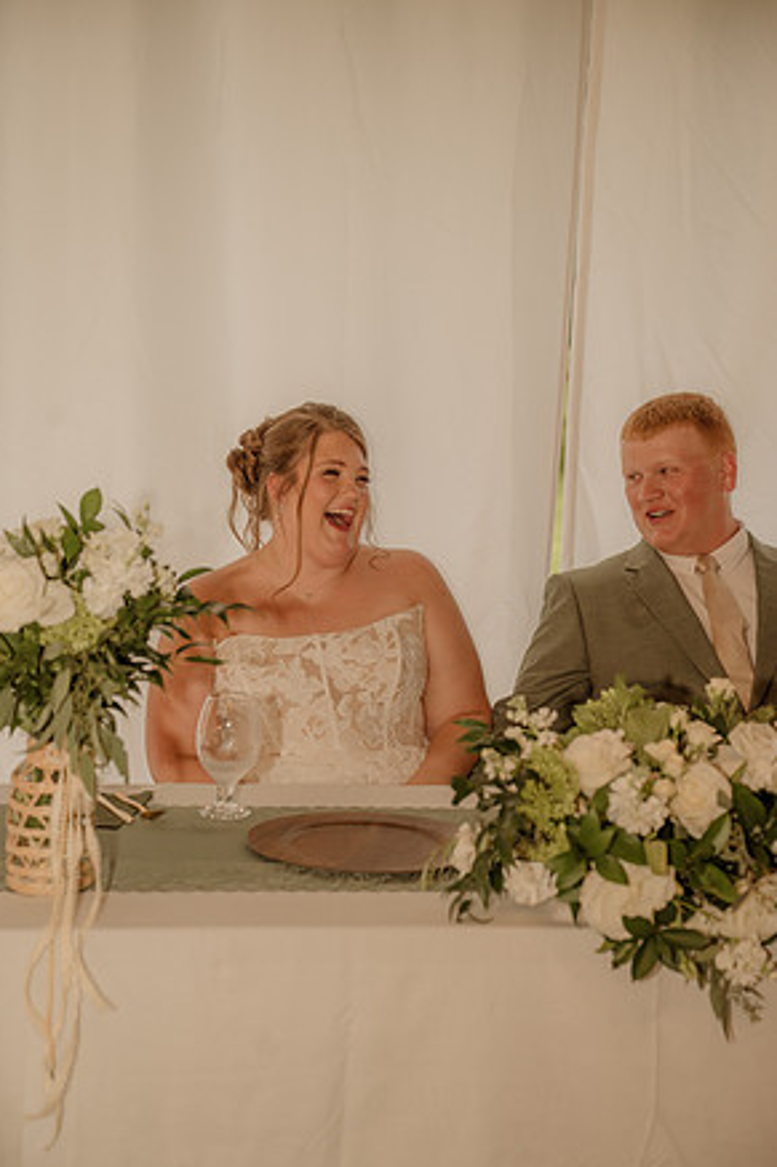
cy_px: 598
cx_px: 380
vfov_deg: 28.1
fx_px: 2333
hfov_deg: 18.9
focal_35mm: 72
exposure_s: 1/200
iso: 500
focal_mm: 70
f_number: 4
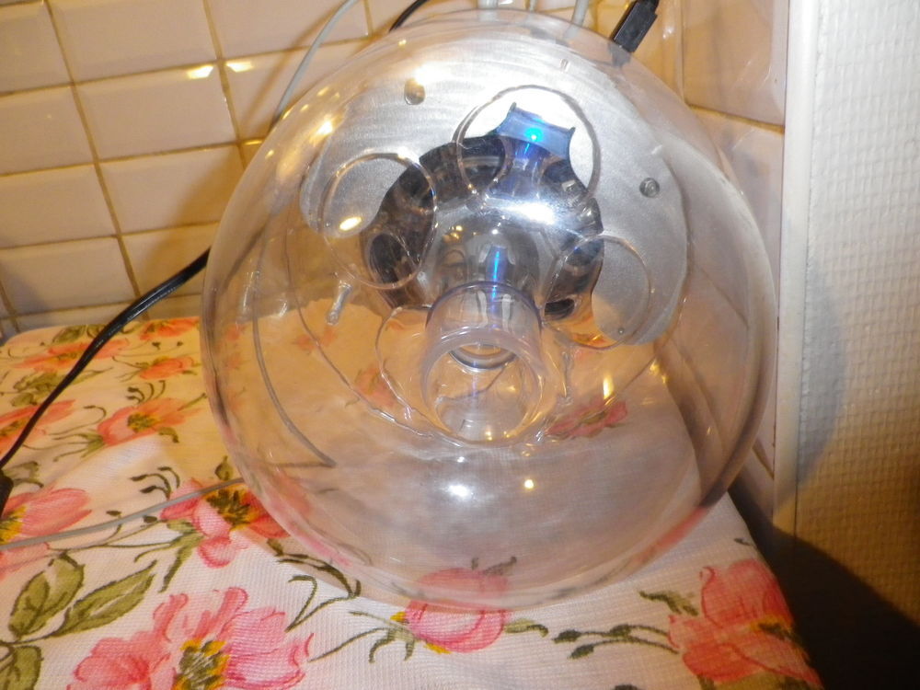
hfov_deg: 69.4
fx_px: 664
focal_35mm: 25
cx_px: 460
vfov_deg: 54.9
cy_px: 345
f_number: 3.5
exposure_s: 1/50
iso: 400
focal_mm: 4.5
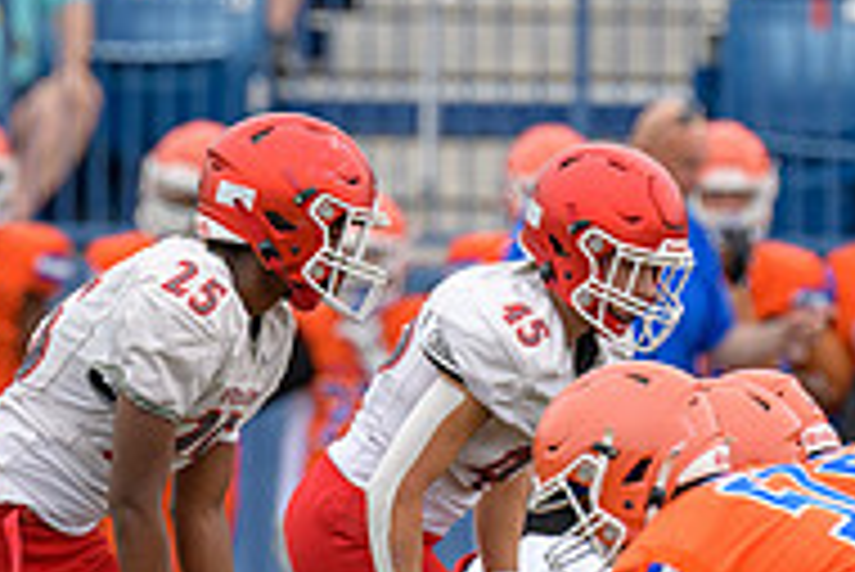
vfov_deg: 1.5
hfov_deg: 2.2
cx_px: 302
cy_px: 480
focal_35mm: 916
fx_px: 21771
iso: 500
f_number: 3.5
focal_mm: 300
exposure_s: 1/800
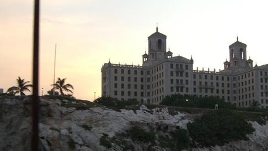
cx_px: 168
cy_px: 122
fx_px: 412
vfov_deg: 20.5
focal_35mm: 58
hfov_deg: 35.8
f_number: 2.8
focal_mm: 7.9
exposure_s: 1/100
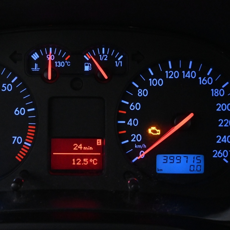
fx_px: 415
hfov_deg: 30.7
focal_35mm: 55
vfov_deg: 31.0
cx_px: 74
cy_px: 106
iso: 5600
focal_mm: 22.5
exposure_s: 1/40
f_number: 4
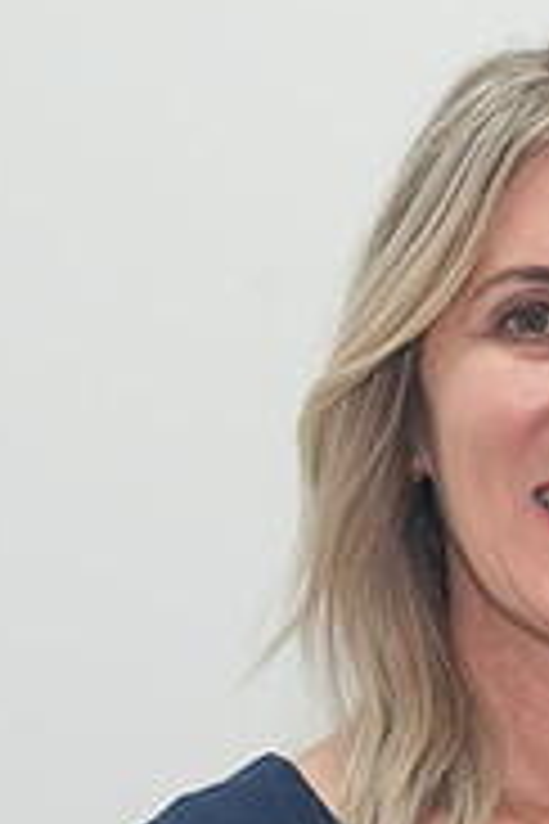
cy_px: 665
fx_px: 5055
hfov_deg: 6.2
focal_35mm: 221
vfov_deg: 9.3
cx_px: 560
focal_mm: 56
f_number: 7.1
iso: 400
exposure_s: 1/100
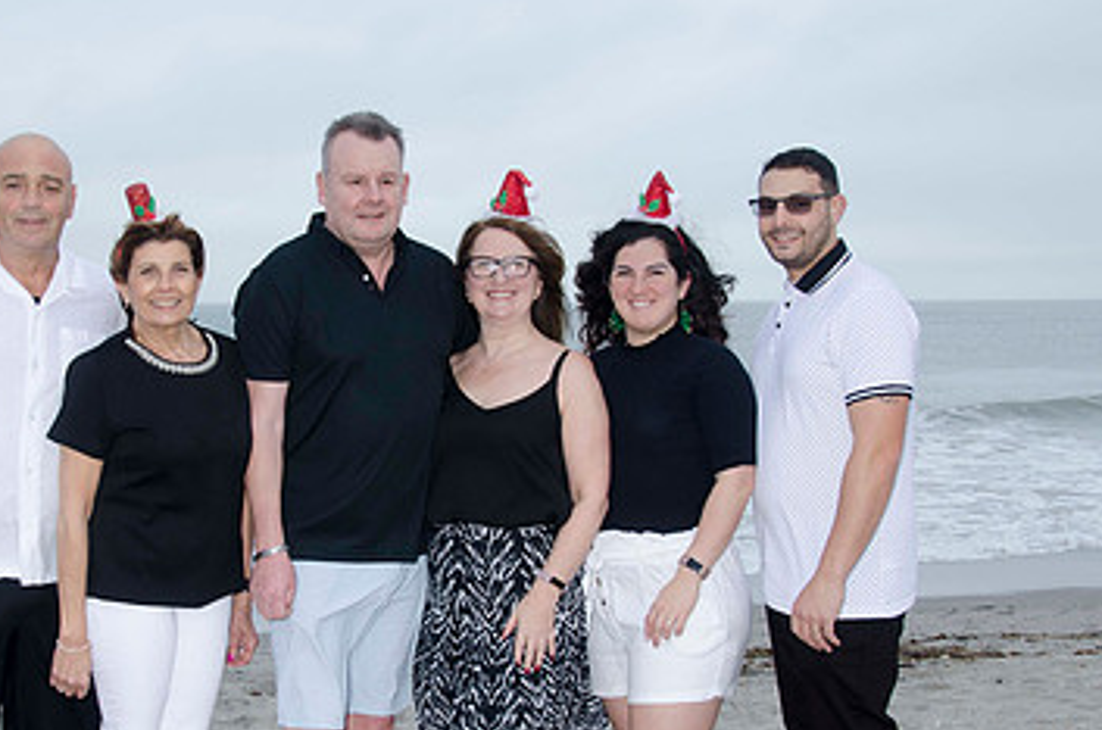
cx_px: 384
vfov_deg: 21.1
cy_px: 465
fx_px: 1956
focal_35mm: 64
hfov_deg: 31.3
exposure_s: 1/80
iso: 100
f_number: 7.1
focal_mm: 26
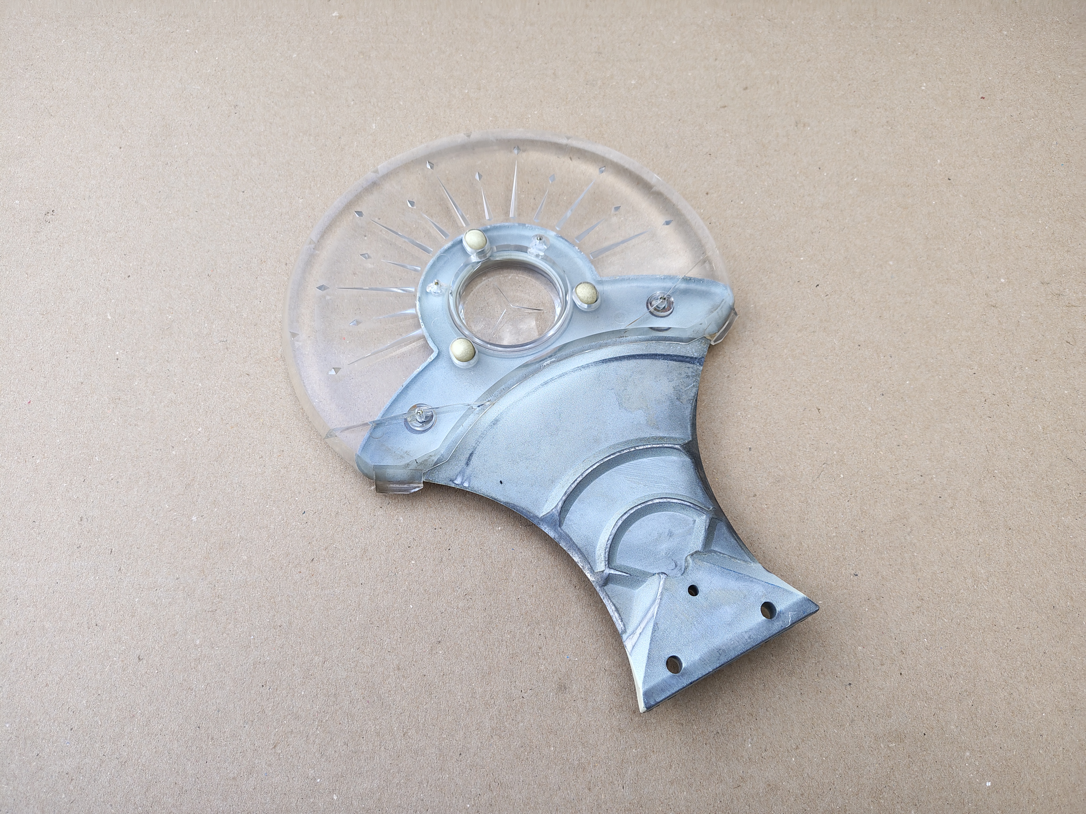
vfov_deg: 56.8
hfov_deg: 71.6
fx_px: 753
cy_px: 407
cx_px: 543
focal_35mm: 24
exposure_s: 1/347
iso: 100
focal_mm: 5.56
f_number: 1.8
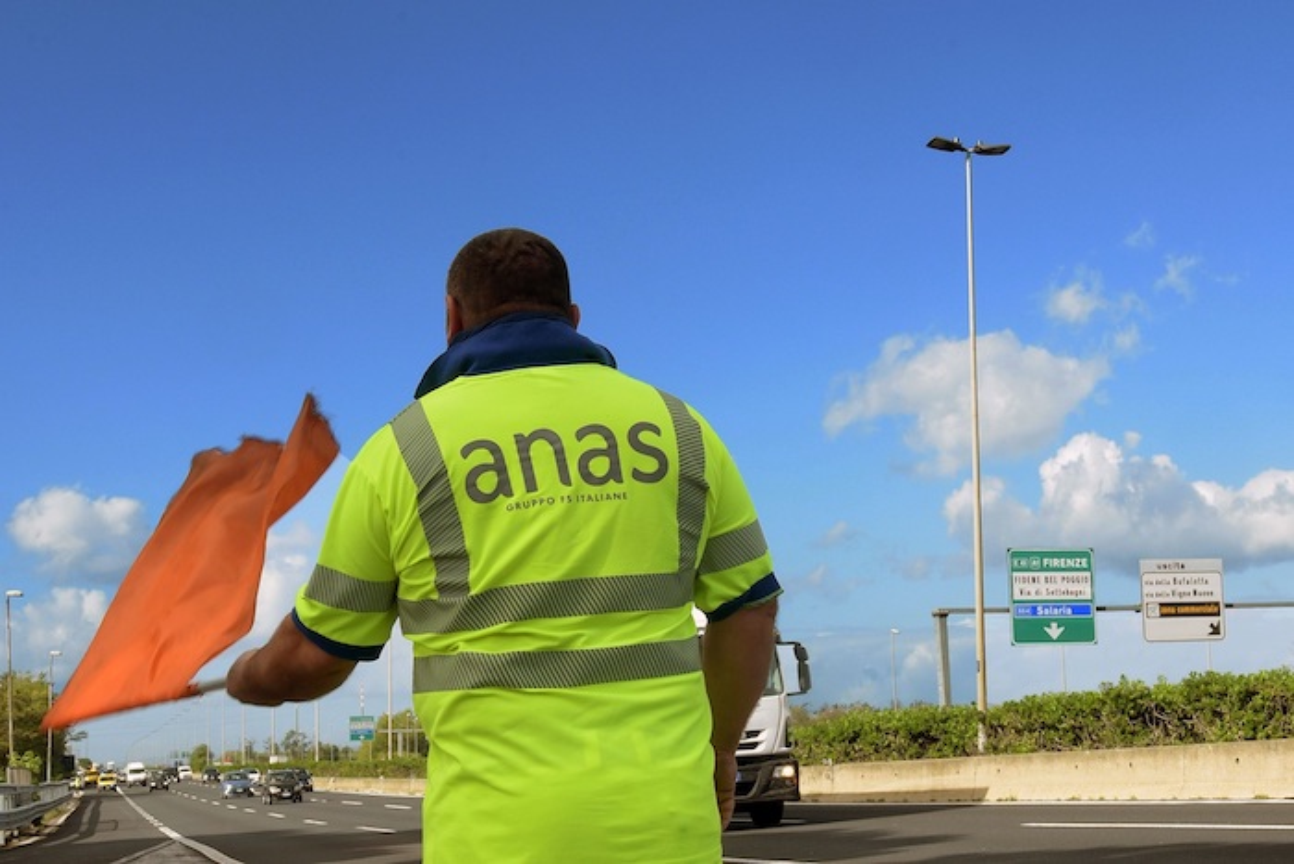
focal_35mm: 31
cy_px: 432
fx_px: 1114
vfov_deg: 42.3
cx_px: 647
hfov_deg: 60.3
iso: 1000
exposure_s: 1/500
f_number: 13
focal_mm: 31
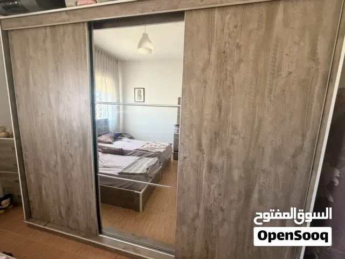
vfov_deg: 85.7
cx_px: 172
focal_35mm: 14
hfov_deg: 102.1
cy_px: 130
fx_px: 140
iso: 500
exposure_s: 1/60
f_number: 2.2
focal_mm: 2.22
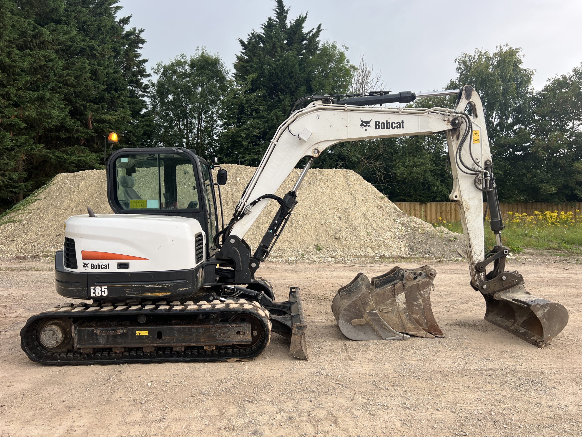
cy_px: 218
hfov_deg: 67.3
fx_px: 437
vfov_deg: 53.1
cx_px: 291
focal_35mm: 26
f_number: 1.5
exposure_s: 1/250
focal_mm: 5.7
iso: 40
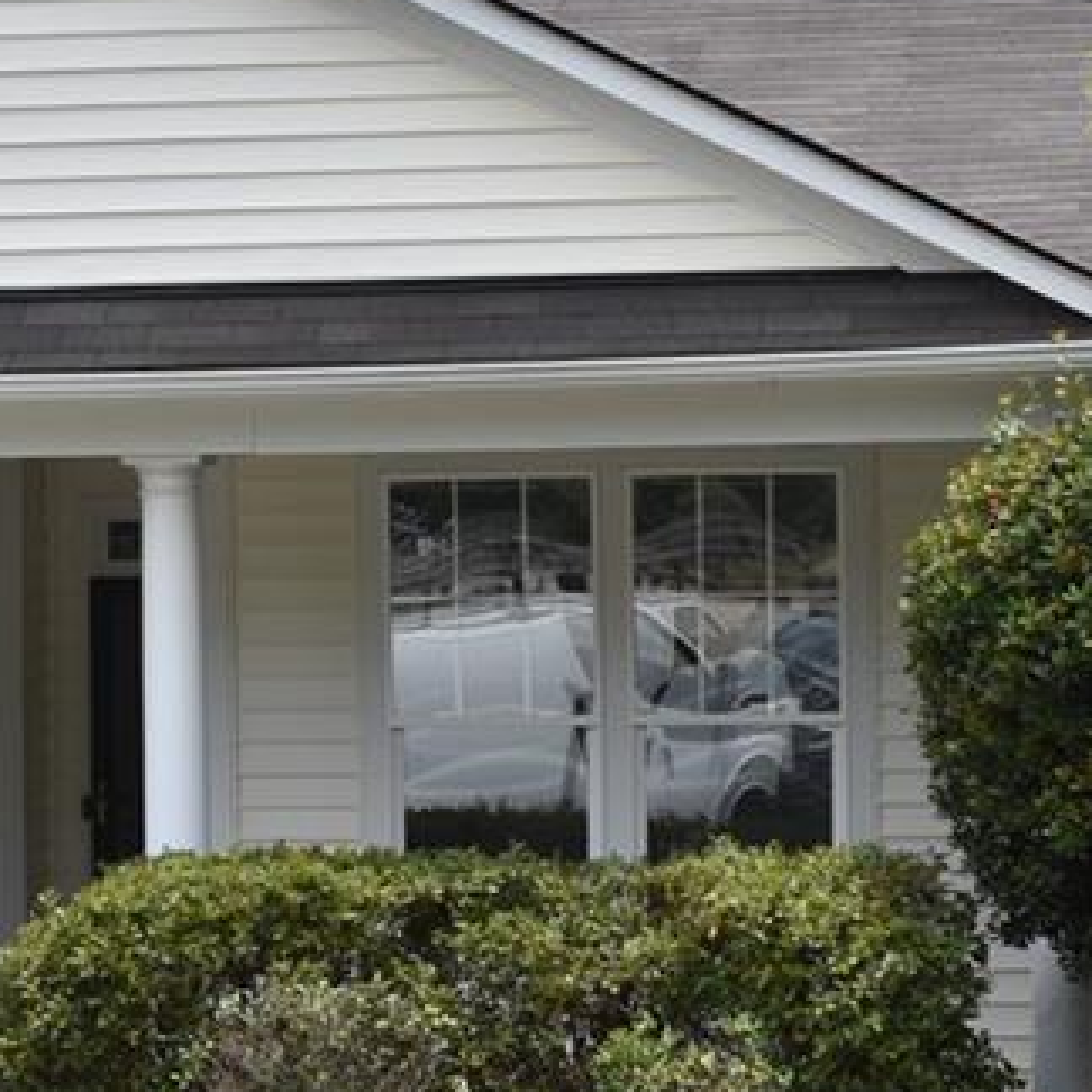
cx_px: 404
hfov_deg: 13.5
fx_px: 4604
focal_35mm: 129
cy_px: 667
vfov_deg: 13.5
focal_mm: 32
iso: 200
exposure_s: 1/320
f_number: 9
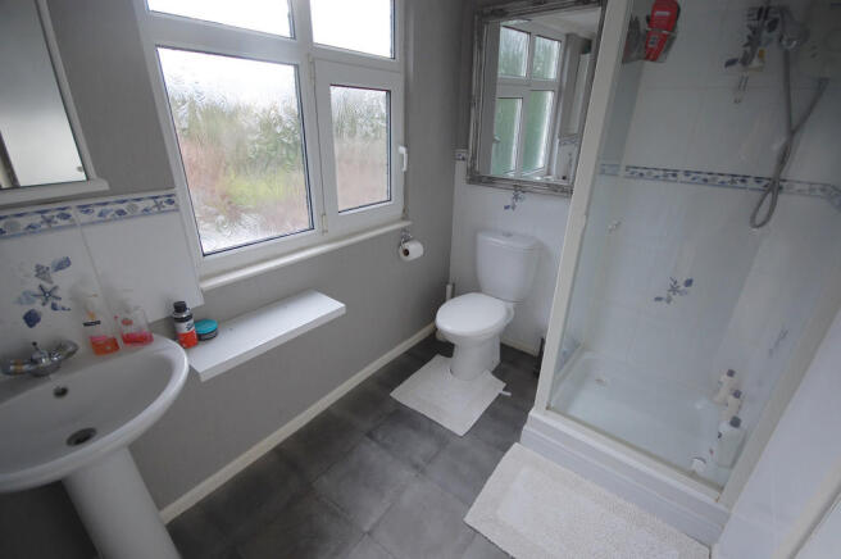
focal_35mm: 15
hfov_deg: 100.4
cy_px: 280
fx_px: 350
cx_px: 420
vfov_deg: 77.2
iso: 200
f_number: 5
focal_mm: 10
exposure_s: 1/80
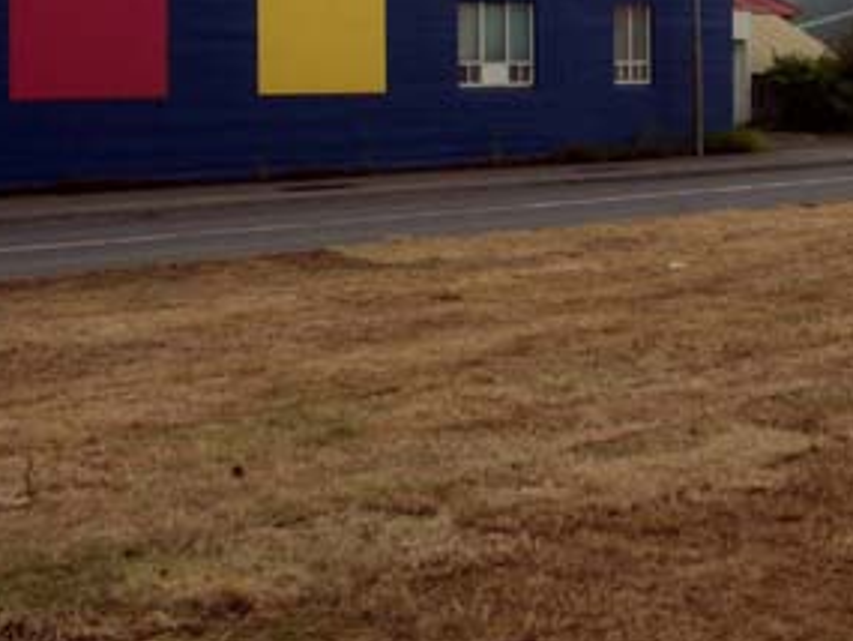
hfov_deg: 24.7
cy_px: 31
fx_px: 1948
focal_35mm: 79
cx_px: 497
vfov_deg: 18.3
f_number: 4.6
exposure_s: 1/400
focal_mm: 6.8
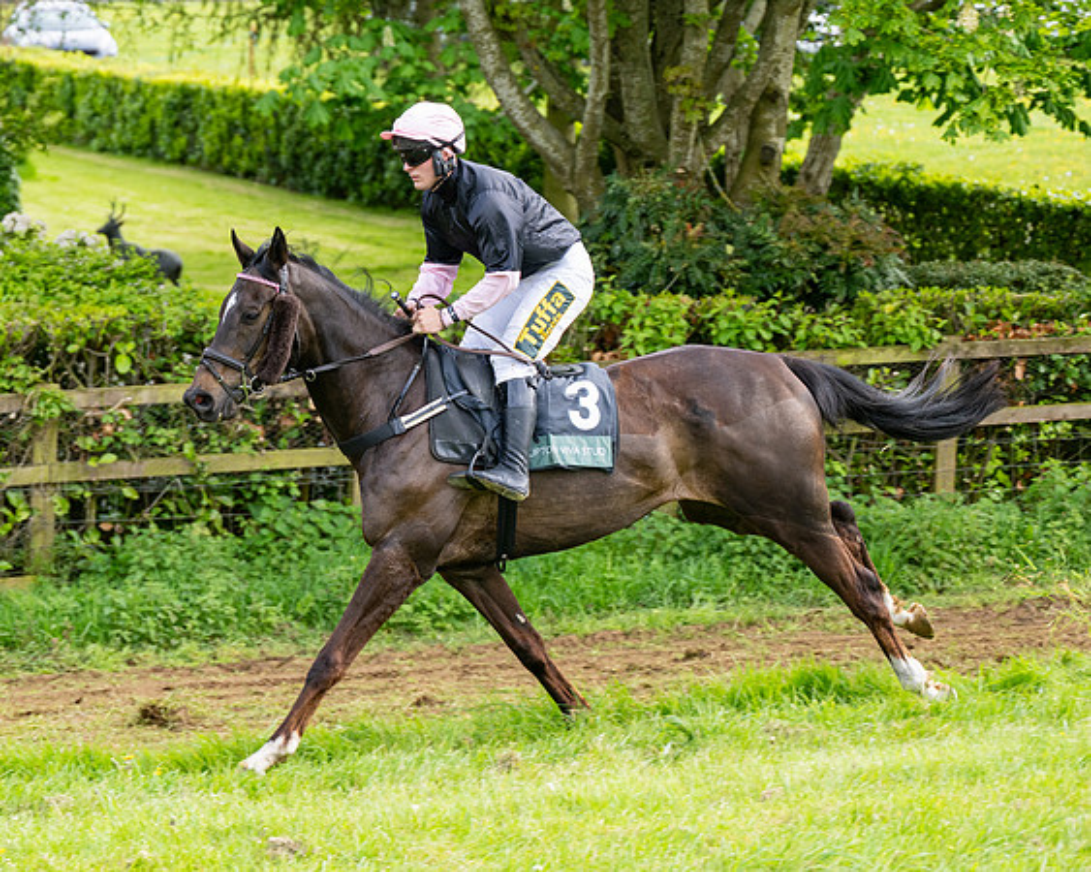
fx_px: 4382
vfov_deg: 11.4
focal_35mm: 136
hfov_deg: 14.2
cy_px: 379
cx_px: 544
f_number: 4
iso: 400
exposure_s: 1/1000
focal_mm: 98
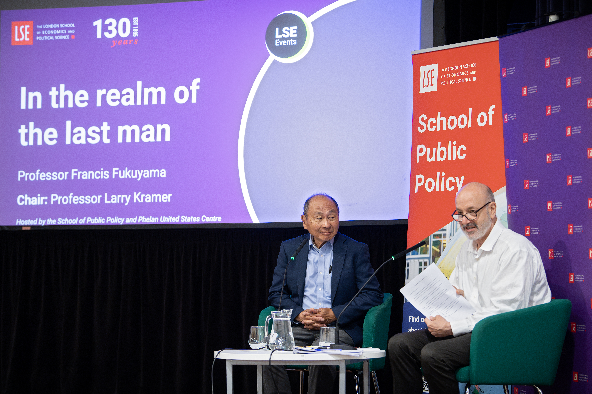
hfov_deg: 20.4
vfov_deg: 13.7
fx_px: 1644
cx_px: 296
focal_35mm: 100
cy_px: 197
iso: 3200
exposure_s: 1/200
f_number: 2.8
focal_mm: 100
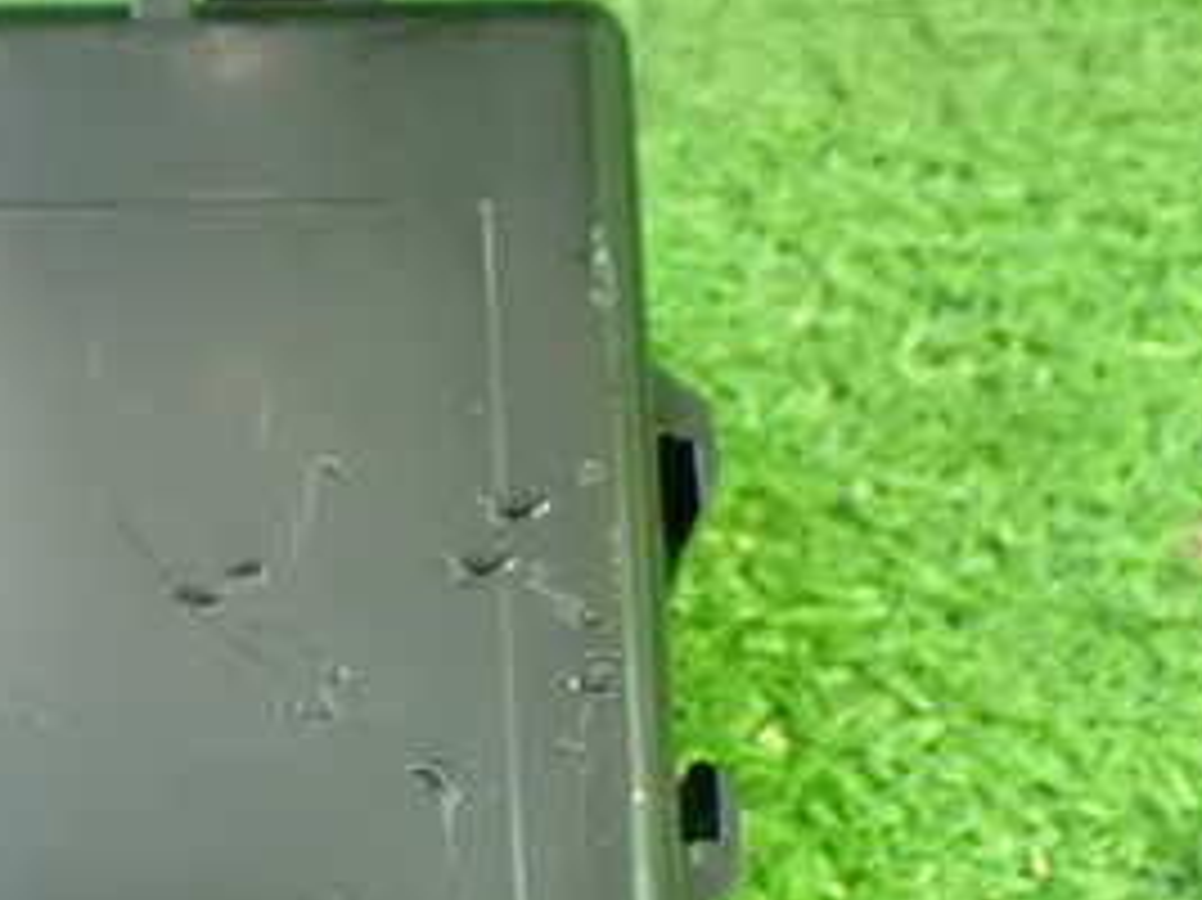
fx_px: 3436
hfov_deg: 19.3
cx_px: 27
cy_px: 778
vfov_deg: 14.8
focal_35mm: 99
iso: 1600
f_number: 2.9
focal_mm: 7.84
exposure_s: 1/25
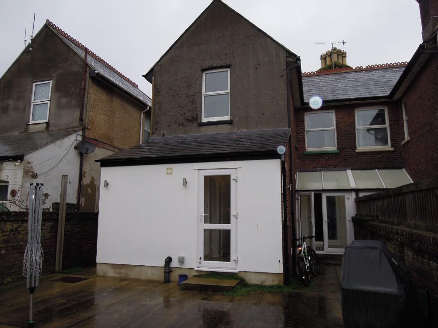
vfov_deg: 56.8
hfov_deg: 71.6
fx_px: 304
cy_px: 164
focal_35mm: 24
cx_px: 219
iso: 160
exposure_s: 1/800
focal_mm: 4.3
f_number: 2.8
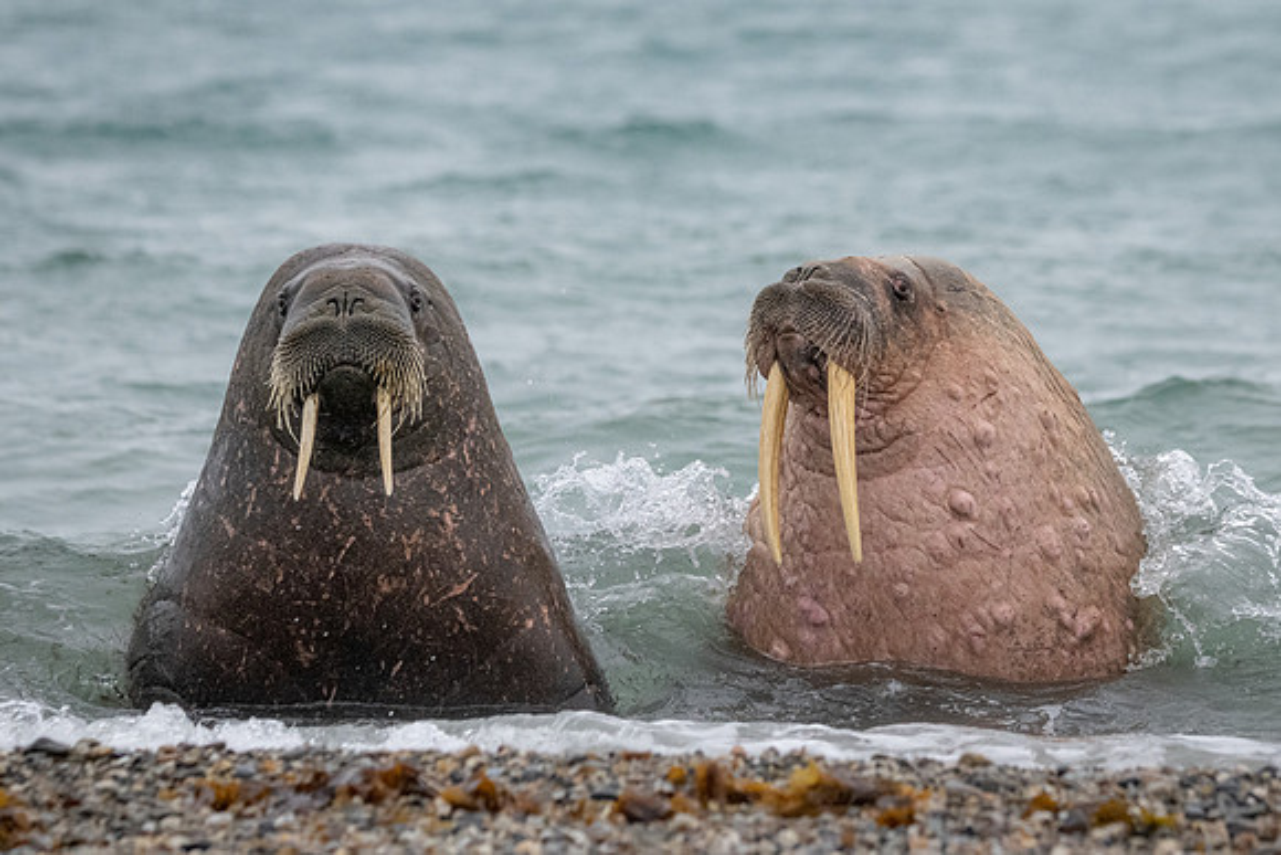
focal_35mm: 344
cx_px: 841
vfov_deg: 4.0
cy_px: 359
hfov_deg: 6.0
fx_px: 12234
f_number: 5.6
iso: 3200
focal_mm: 240
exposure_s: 1/2000
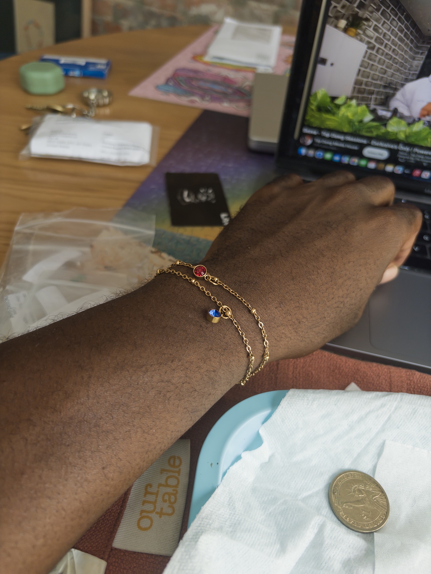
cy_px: 287
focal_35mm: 26
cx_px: 216
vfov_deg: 67.3
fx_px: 432
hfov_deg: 53.1
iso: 125
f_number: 1.6
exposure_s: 1/67
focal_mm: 5.96
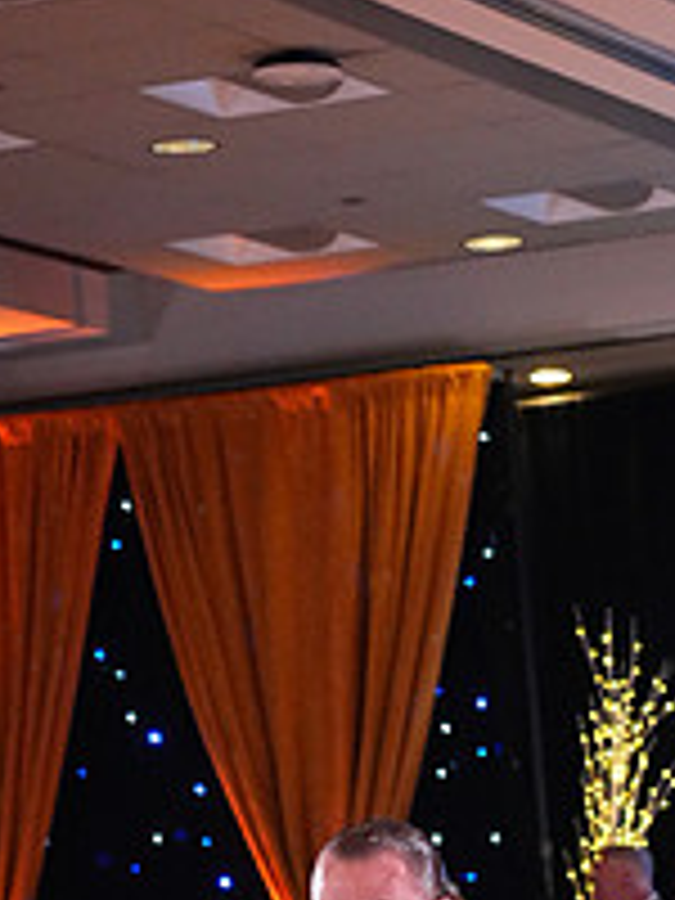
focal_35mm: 195
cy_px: 1292
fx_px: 5070
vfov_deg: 9.9
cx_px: 853
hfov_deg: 7.5
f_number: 5
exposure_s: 1/400
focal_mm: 70
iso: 8000
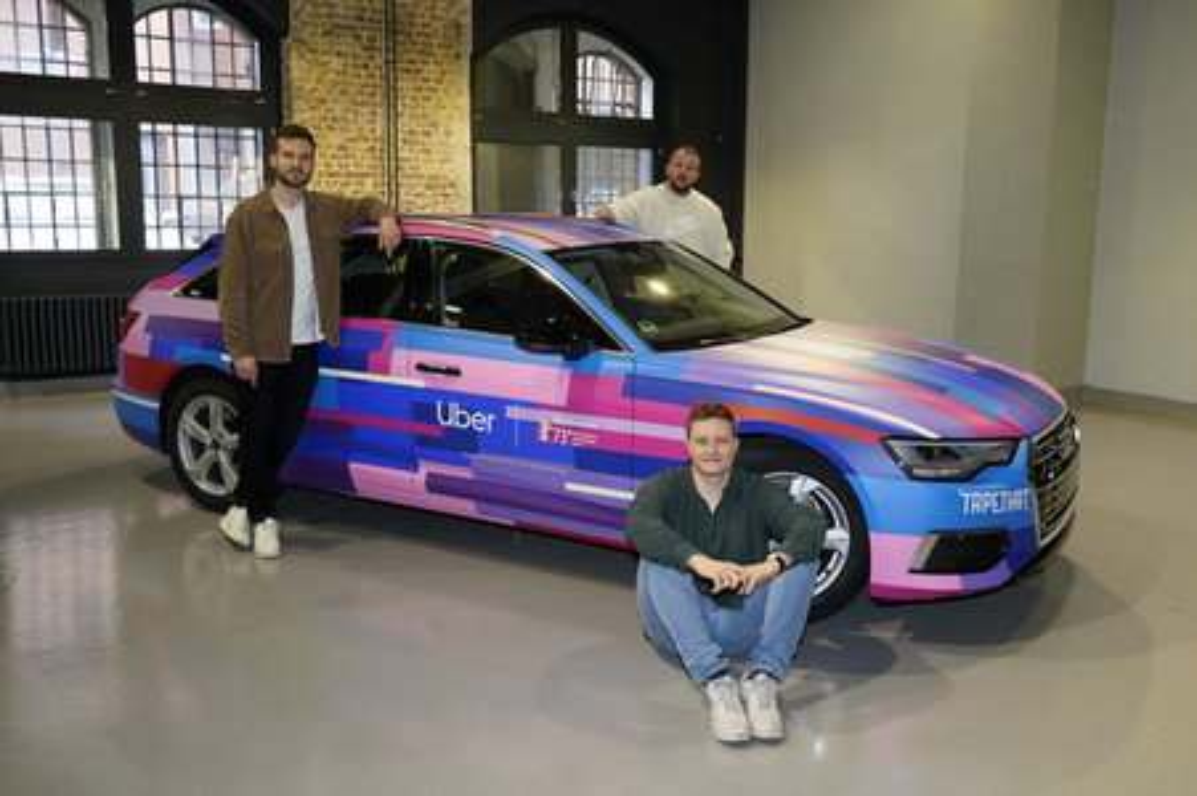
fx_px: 1030
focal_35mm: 31
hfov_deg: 60.3
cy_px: 398
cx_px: 598
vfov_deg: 42.3
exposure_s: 1/80
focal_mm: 31
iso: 1600
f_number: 7.1
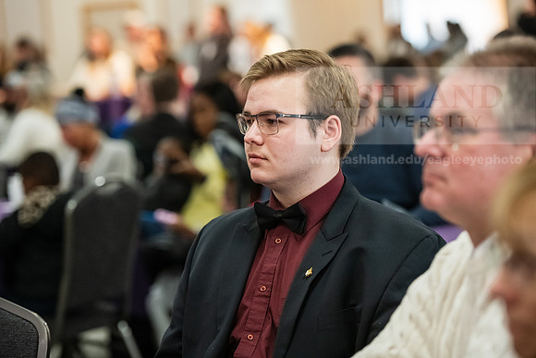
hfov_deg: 16.8
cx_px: 268
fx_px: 1817
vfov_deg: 11.2
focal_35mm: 122
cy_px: 179
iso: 3200
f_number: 3.2
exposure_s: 1/160
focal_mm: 122
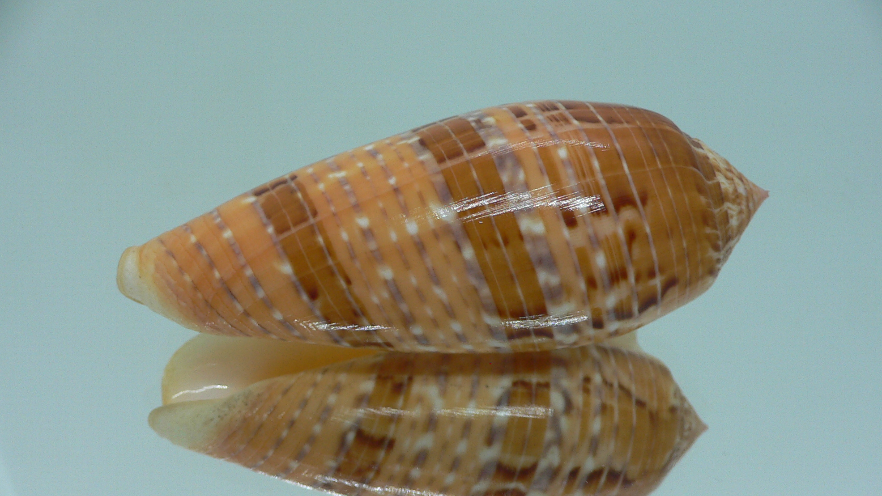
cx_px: 440
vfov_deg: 30.4
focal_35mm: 39
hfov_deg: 51.6
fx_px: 912
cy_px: 297
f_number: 2.8
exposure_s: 1/60
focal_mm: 4.6
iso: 80
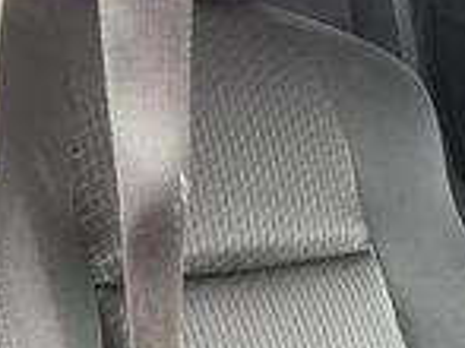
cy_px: 383
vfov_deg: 18.0
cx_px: 389
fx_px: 1060
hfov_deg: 24.2
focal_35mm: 79
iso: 40
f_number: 1.8
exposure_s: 1/122
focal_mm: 3
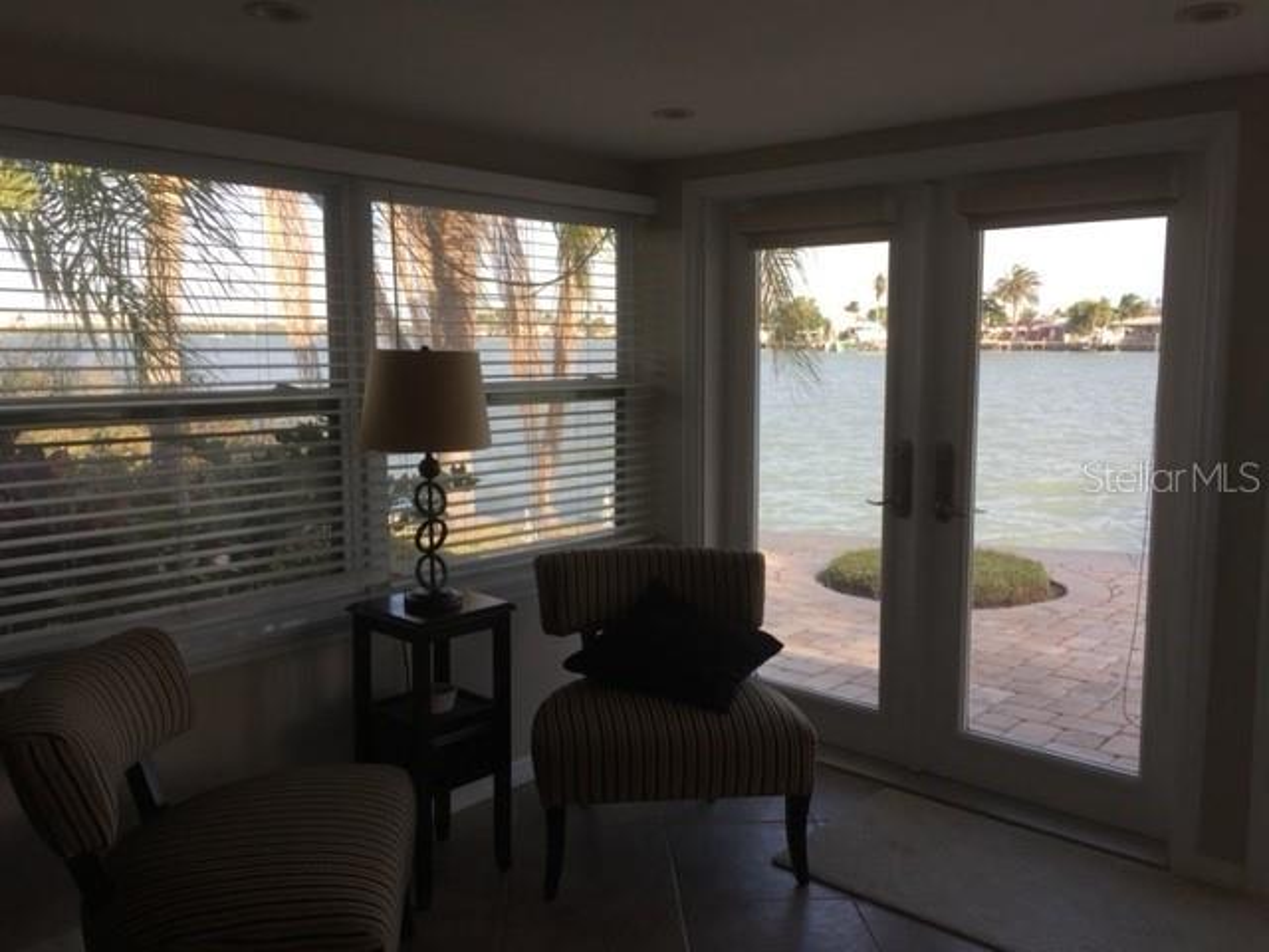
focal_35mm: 29
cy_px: 476
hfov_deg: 61.7
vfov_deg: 48.2
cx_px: 634
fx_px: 1063
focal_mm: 4.15
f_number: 2.2
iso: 32
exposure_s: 1/430
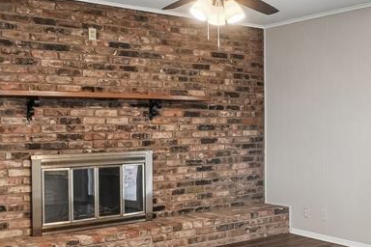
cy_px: 123
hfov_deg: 42.3
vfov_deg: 33.4
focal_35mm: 40
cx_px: 366
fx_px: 412
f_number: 8
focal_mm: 10
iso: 400
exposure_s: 1/20
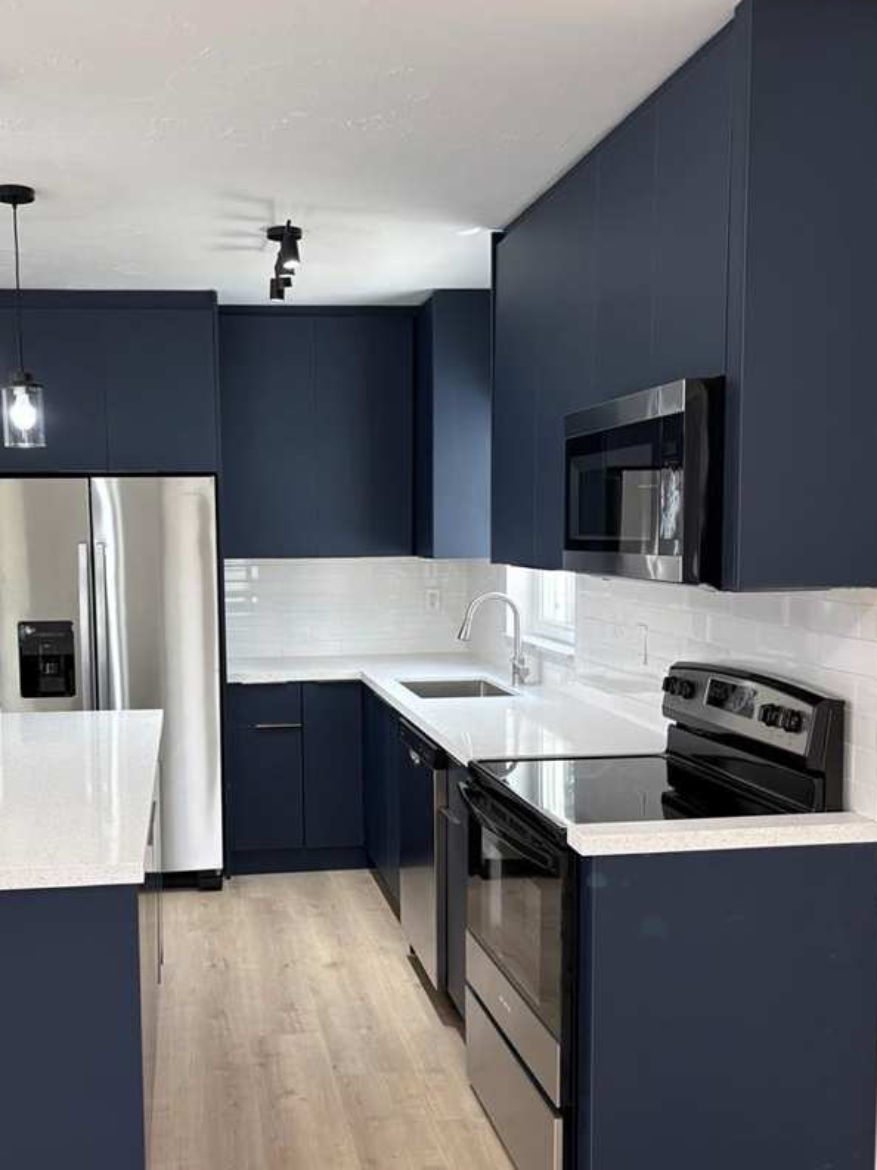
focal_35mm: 35
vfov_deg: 52.6
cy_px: 634
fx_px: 1182
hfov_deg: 40.3
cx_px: 307
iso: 100
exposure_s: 1/120
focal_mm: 5.96
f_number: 1.6
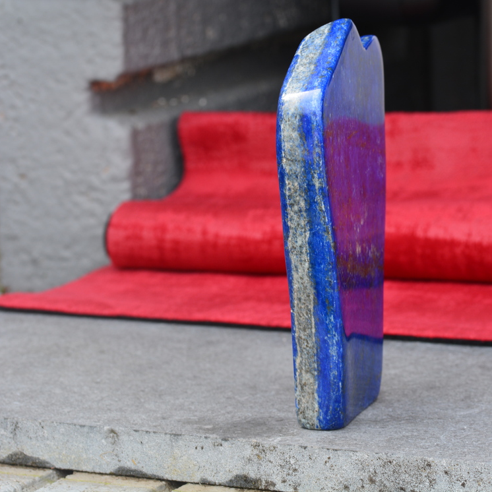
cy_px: 246
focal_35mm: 202
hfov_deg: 8.7
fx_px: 3242
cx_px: 357
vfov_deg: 8.7
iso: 200
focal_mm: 105
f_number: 10
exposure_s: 1/60
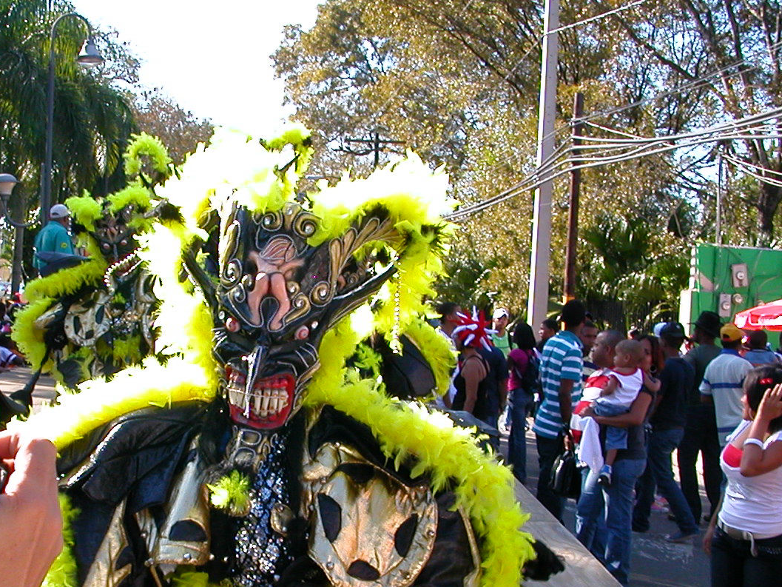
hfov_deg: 33.9
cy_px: 437
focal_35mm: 56
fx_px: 1265
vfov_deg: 25.8
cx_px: 243
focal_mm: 5.6
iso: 100
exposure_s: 1/164
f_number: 4.5
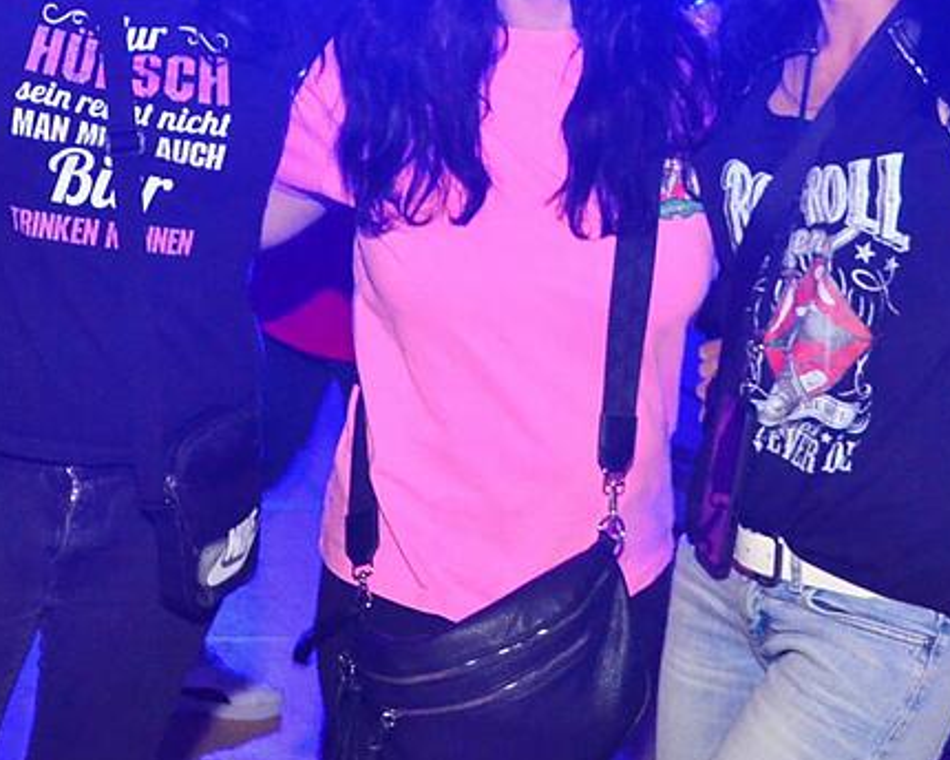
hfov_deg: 21.6
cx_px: 614
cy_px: 152
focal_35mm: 88
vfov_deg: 17.3
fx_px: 2479
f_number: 5.6
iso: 3200
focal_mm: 25
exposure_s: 1/25
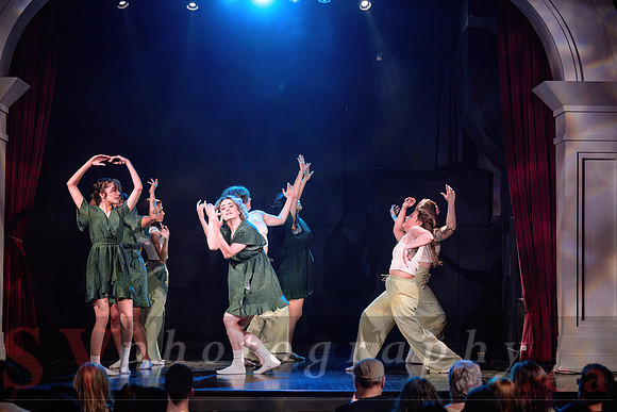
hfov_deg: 20.0
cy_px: 206
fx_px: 1748
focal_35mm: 102
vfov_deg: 13.4
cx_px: 308
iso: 1600
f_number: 2.8
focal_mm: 102
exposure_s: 1/200
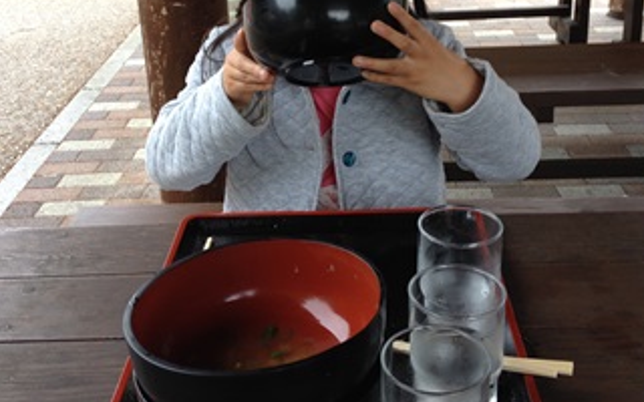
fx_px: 913
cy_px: 103
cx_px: 352
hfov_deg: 38.8
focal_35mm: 52
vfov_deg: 24.6
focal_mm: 4.28
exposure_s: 1/30
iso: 50
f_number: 2.4
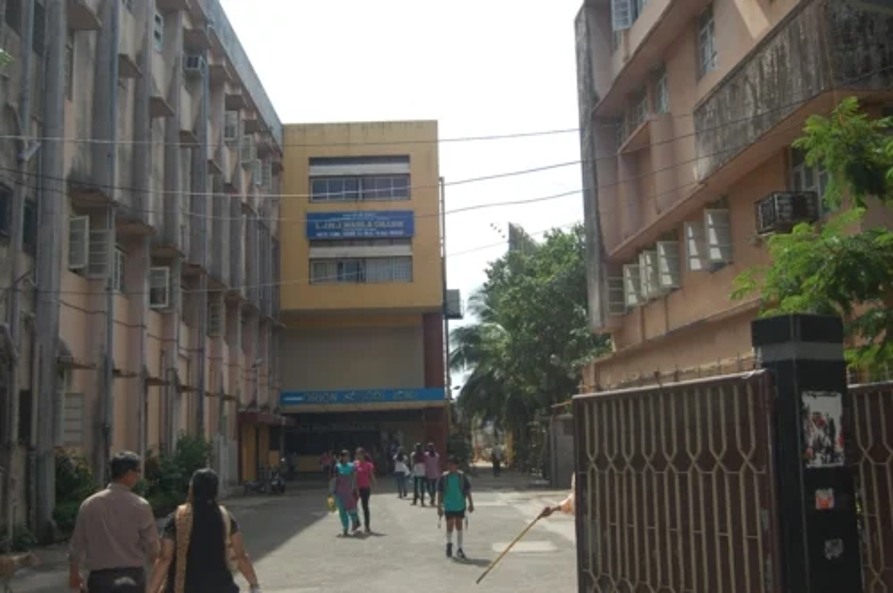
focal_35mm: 39
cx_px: 446
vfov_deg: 34.1
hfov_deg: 49.6
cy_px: 296
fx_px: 966
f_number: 6.3
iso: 200
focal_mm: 26
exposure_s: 1/500
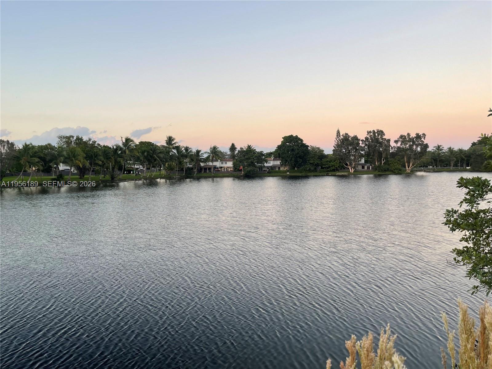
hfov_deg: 67.3
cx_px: 246
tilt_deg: -2.6
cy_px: 184
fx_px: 370
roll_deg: +1.3
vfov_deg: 53.1
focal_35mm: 26
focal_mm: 5.1
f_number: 1.6
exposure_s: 1/120
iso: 40
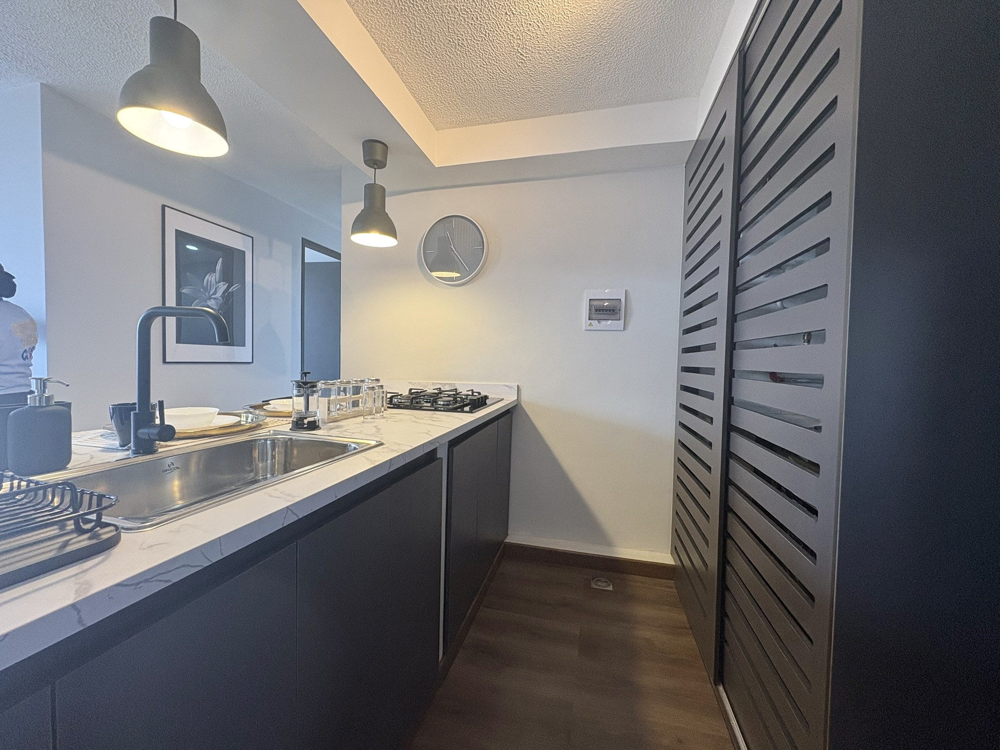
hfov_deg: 102.1
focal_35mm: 14
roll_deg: -0.6
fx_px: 404
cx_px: 500
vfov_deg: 85.7
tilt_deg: -2.1
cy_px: 375
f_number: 2.2
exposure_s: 1/120
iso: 160
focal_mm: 2.22
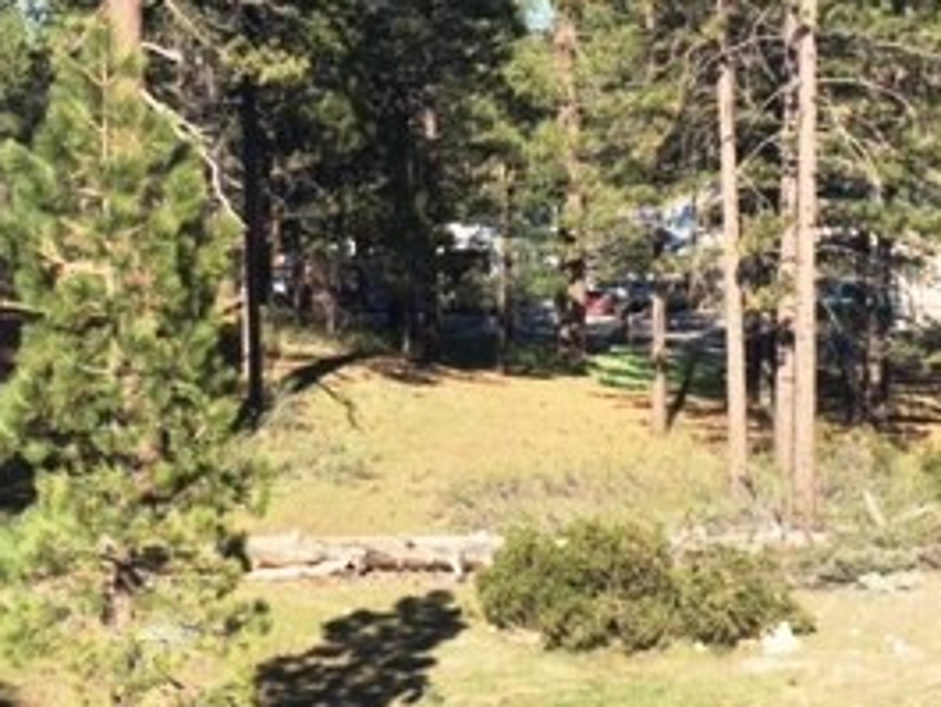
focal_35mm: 70
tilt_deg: -7.5
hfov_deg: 27.8
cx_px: 455
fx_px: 1904
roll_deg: -0.4
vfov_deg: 21.0
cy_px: 341
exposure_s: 1/1199
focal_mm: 4.15
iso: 32
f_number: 2.2
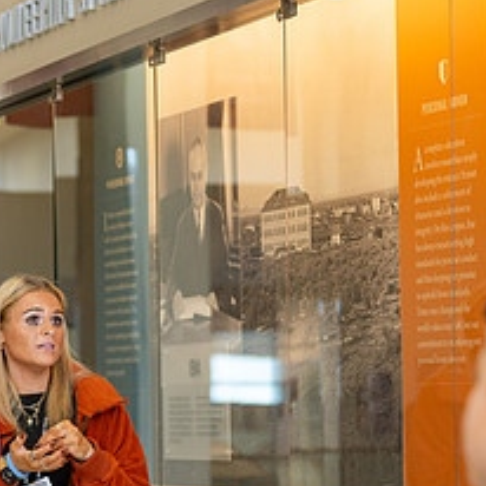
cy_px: 375
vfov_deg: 10.2
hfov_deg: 10.2
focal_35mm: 171
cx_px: 48
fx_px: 2716
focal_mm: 70
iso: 200
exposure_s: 1/125
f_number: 2.8
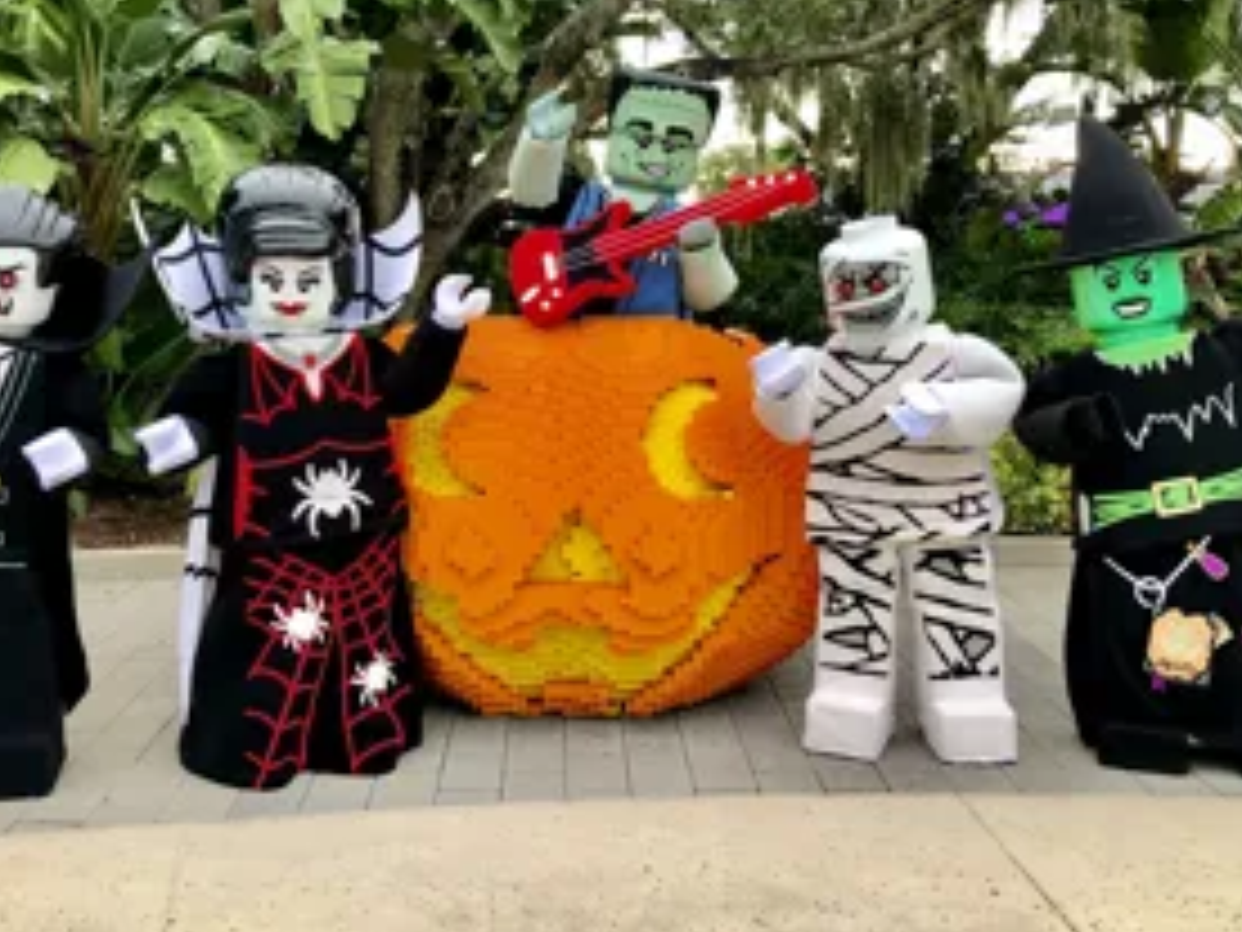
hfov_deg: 48.9
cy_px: 412
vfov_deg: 37.7
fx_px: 1363
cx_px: 547
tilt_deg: -4.9
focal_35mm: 38
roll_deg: -0.1
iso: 20
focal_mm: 3.99
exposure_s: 1/165
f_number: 1.8
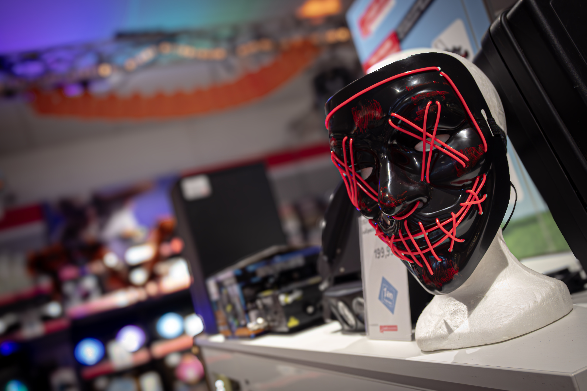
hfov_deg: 55.8
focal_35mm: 34
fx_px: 554
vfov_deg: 38.9
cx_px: 294
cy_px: 196
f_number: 4.2
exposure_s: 1/125
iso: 2800
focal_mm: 23
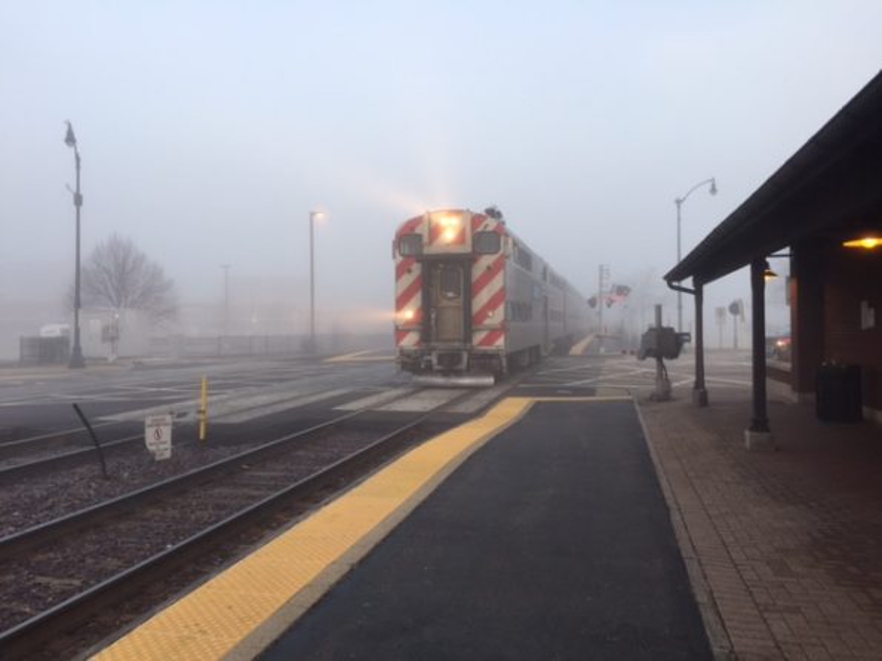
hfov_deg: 61.7
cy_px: 330
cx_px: 441
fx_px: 739
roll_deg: +0.2
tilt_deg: +0.1
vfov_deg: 48.2
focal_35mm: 29
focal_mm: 4.15
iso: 32
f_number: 2.2
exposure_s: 1/120
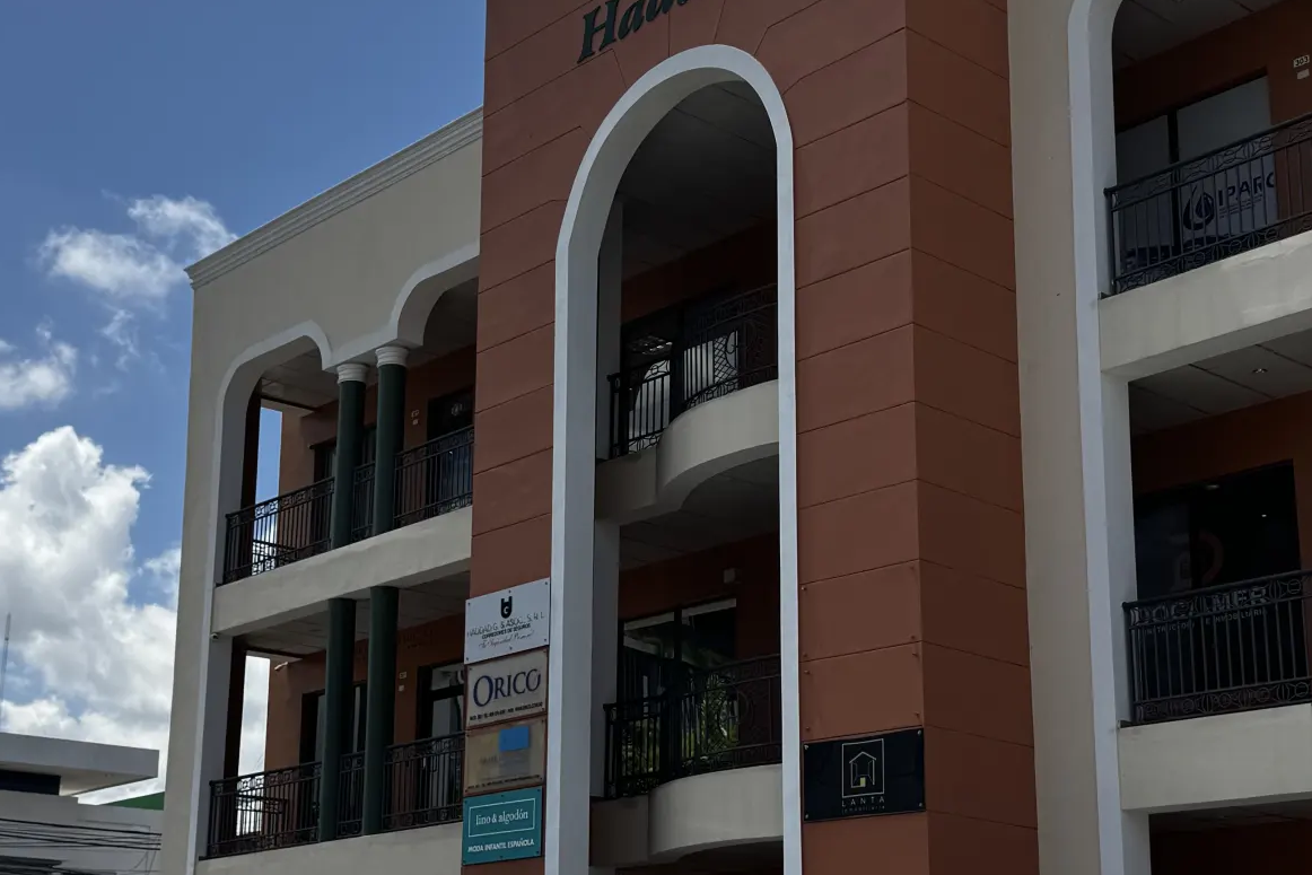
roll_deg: -0.4
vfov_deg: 24.5
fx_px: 2005
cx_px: 673
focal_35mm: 55
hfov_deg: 36.2
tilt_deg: +14.9
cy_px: 567
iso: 80
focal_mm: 6.76
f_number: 1.78
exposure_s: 1/5814
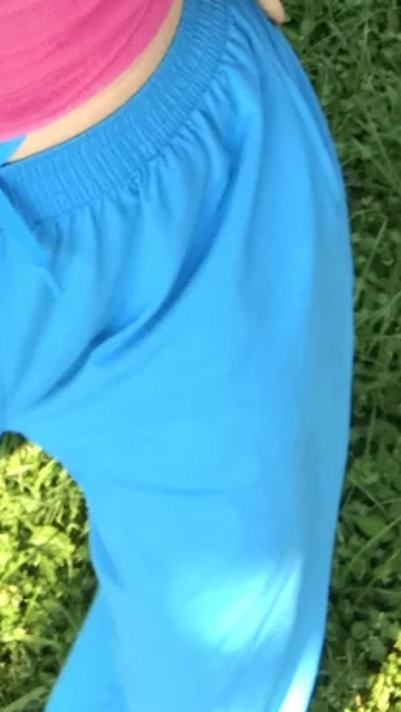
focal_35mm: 109
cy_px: -314
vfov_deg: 17.8
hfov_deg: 10.9
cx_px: -111
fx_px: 2059
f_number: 2.2
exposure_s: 1/162
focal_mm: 2.87
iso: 25
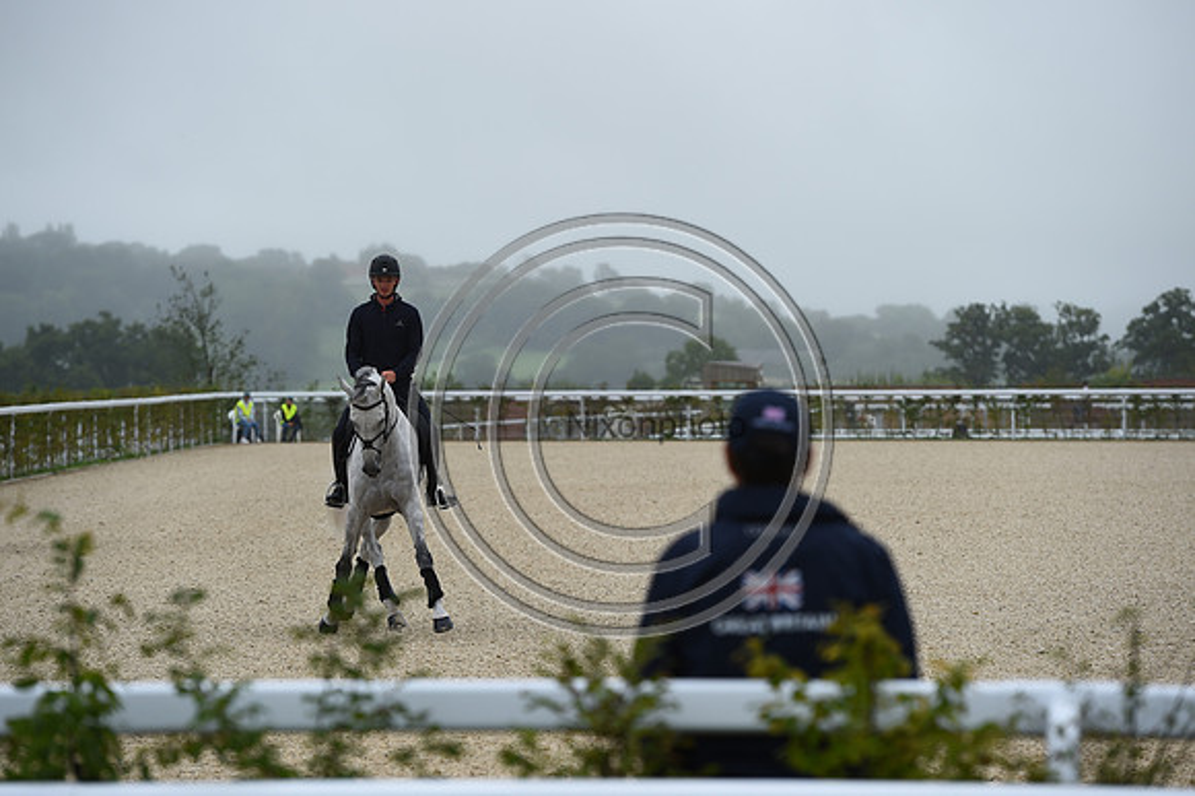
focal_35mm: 165
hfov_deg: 12.5
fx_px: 5474
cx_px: 598
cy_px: 398
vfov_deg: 8.3
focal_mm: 165
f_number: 5
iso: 280
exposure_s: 1/800
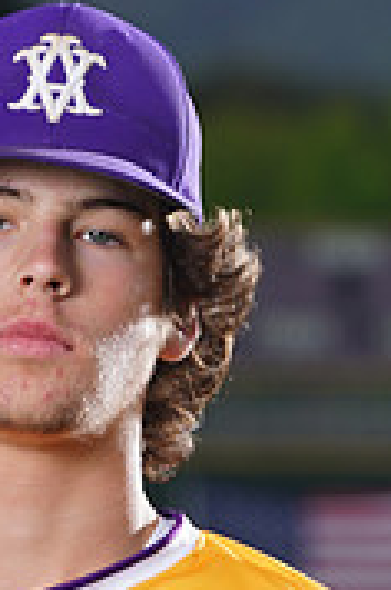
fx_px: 10843
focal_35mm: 663
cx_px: 101
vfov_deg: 3.1
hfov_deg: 2.1
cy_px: 706
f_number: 8
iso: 100
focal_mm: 203
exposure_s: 1/250
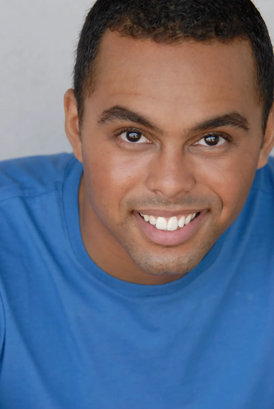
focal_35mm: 180
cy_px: 204
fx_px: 2049
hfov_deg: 7.7
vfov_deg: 11.4
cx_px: 137
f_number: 4.5
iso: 400
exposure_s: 1/125
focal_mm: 120
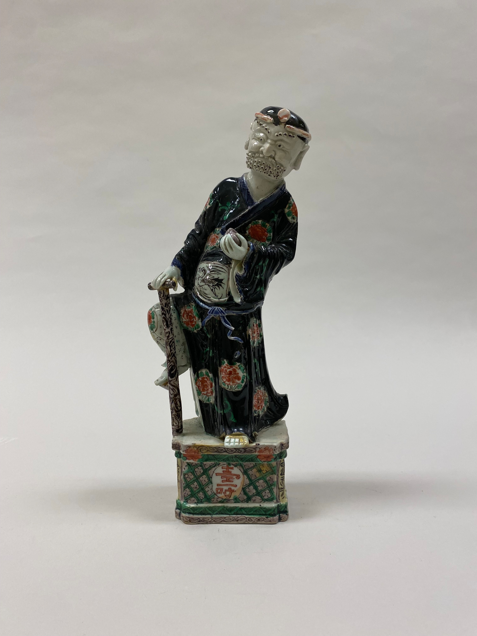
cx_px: 238
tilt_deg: -4.6
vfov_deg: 67.3
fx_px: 478
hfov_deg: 53.1
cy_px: 318
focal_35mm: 26
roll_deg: -0.5
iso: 125
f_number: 1.8
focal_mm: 4.25
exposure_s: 1/105
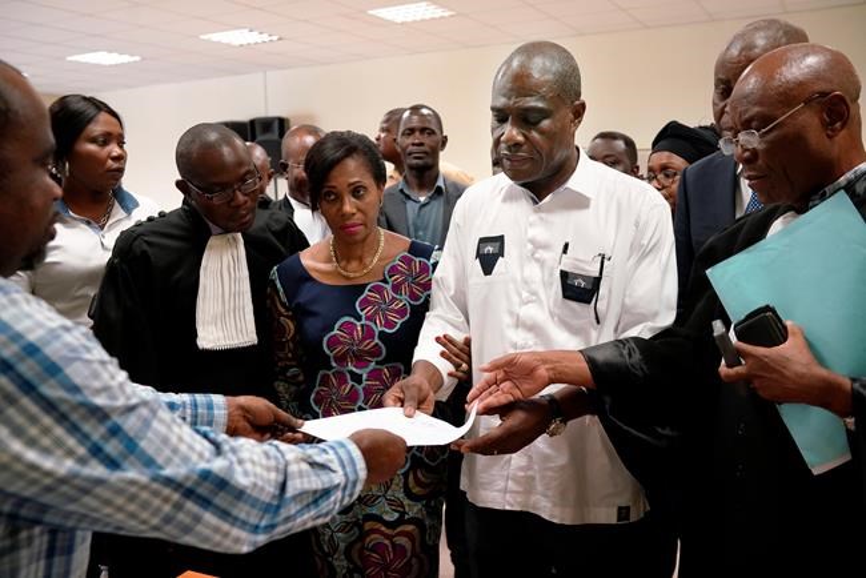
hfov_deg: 54.4
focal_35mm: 35
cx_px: 433
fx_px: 842
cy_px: 289
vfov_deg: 37.9
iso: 2000
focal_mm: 35
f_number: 4
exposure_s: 1/125
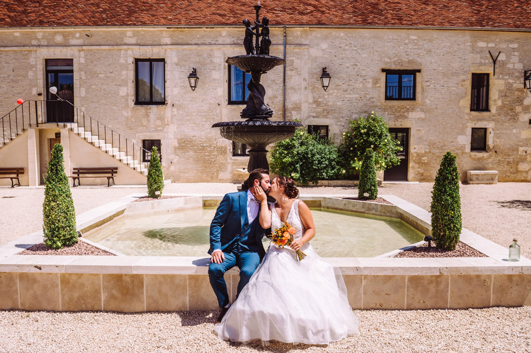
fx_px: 413
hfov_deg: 65.5
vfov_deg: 46.3
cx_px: 266
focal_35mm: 28
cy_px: 176
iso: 250
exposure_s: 1/4000
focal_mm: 28
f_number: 5
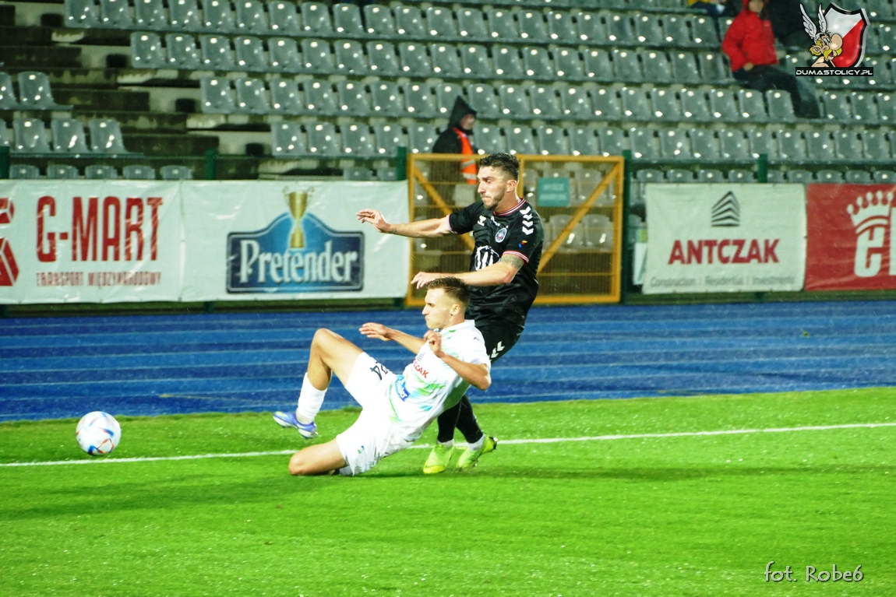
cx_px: 448
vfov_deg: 5.0
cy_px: 298
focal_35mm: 274
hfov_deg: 7.5
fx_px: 6820
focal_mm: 100.06
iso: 1600
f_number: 4
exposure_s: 1/500
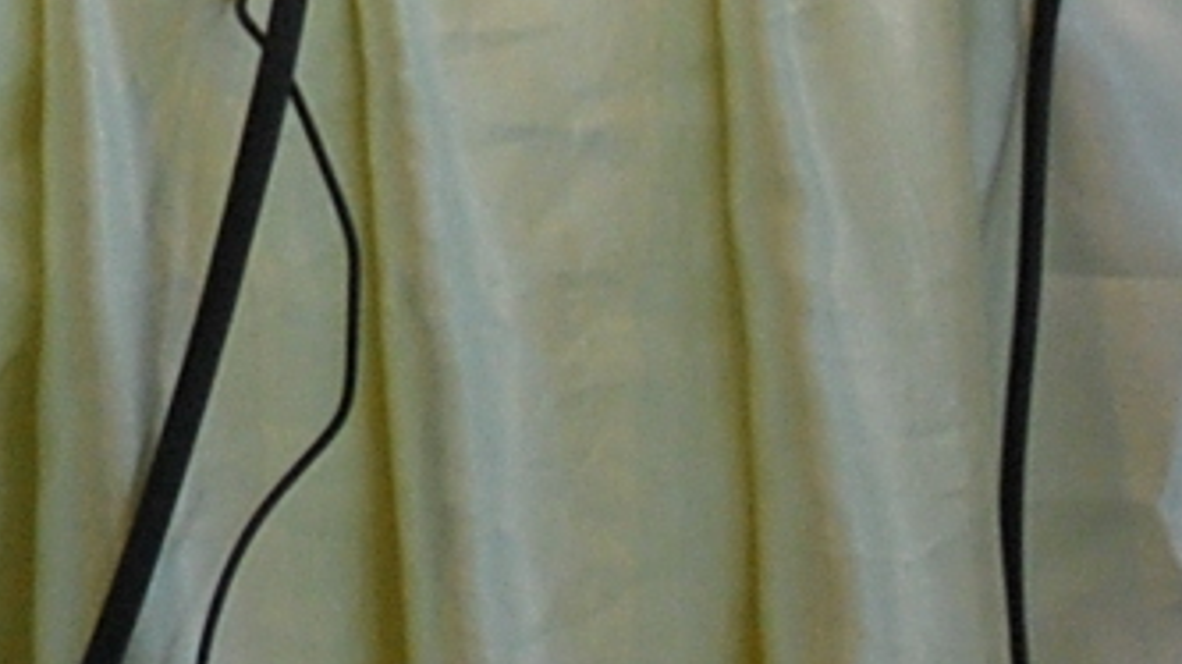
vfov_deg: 2.4
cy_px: -1601
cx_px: -2055
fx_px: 15760
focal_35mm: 503
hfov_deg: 4.2
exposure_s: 1/10
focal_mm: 55
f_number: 5.6
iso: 400
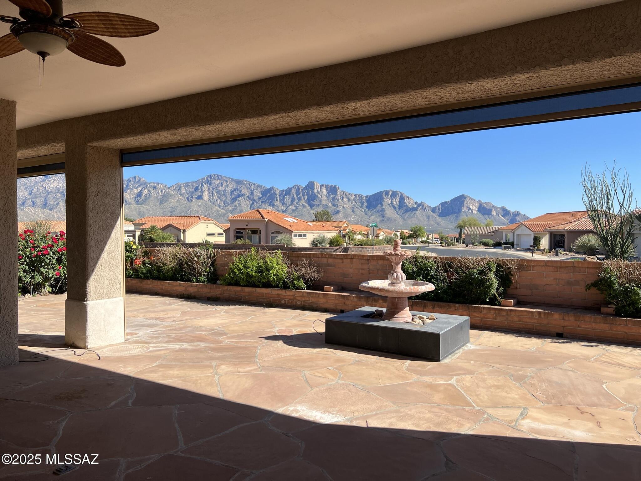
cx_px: 320
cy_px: 240
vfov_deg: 53.1
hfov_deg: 67.3
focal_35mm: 26
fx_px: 481
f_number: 1.5
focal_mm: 5.7
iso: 50
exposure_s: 1/3831
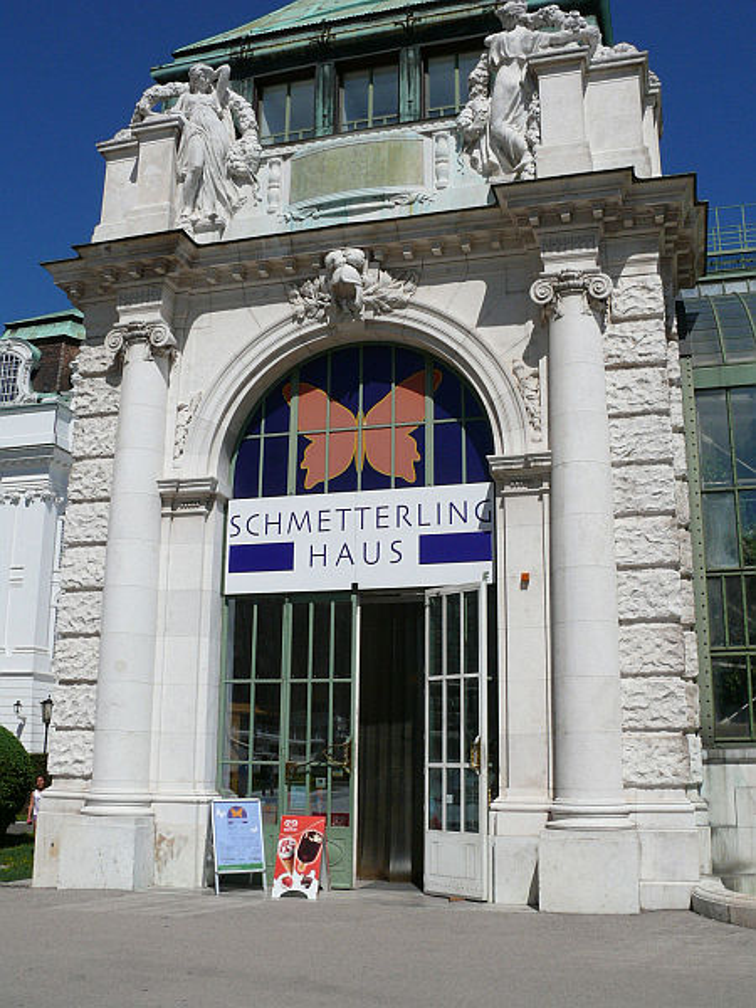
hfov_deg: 40.7
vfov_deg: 52.6
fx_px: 1019
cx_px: 378
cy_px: 504
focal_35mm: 35
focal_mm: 7.4
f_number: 8
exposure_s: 1/500
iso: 100
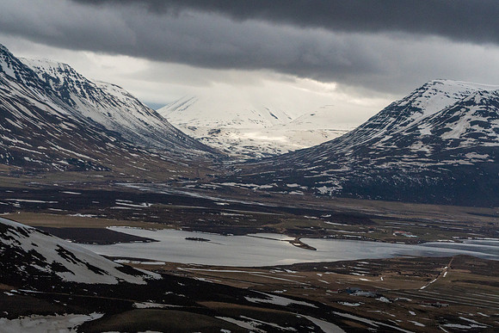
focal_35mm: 105
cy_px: 166
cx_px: 250
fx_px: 1456
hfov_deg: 19.5
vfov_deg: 13.0
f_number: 10
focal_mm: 70
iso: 800
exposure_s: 1/2500
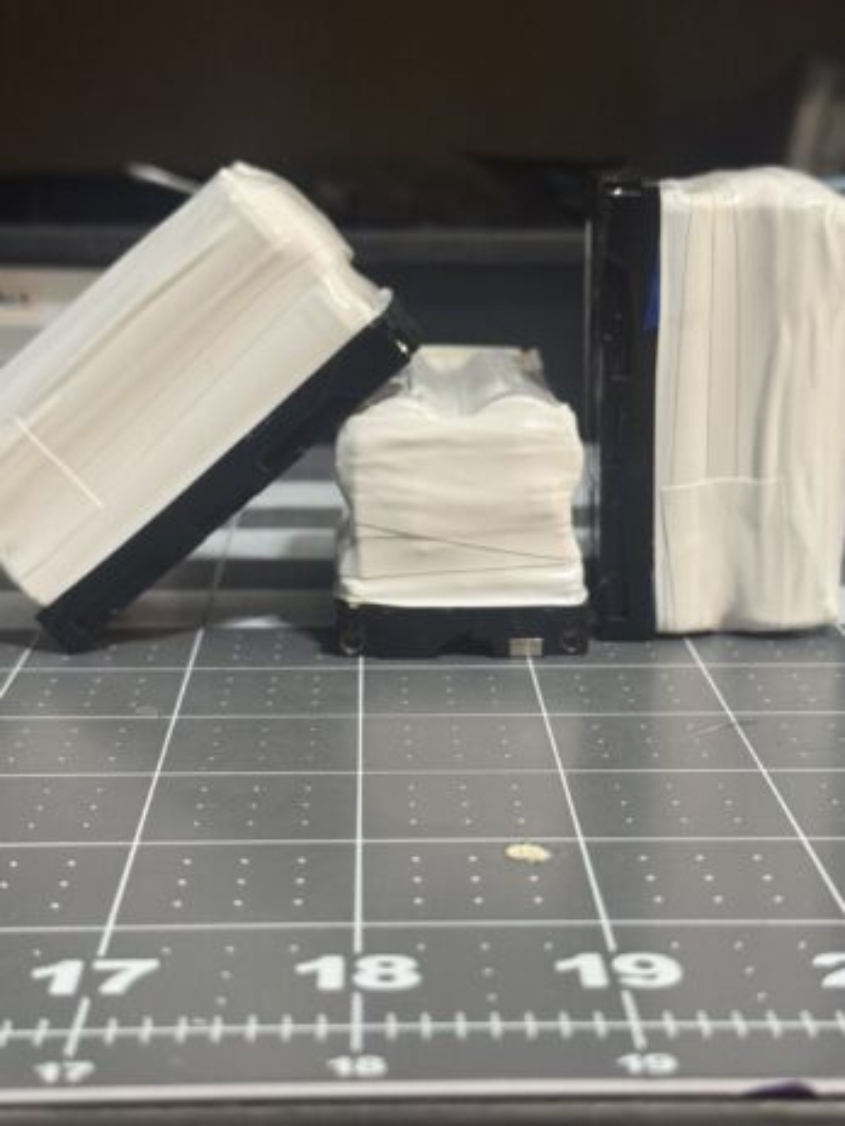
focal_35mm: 48
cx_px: 422
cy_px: 563
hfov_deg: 30.3
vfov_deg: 39.7
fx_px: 1562
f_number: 1.78
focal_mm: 6.76
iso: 400
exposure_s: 1/40
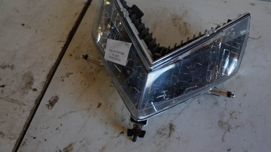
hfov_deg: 66.1
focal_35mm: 29
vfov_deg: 40.2
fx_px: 208
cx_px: 136
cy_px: 78
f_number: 4.5
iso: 200
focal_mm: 18
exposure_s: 1/60
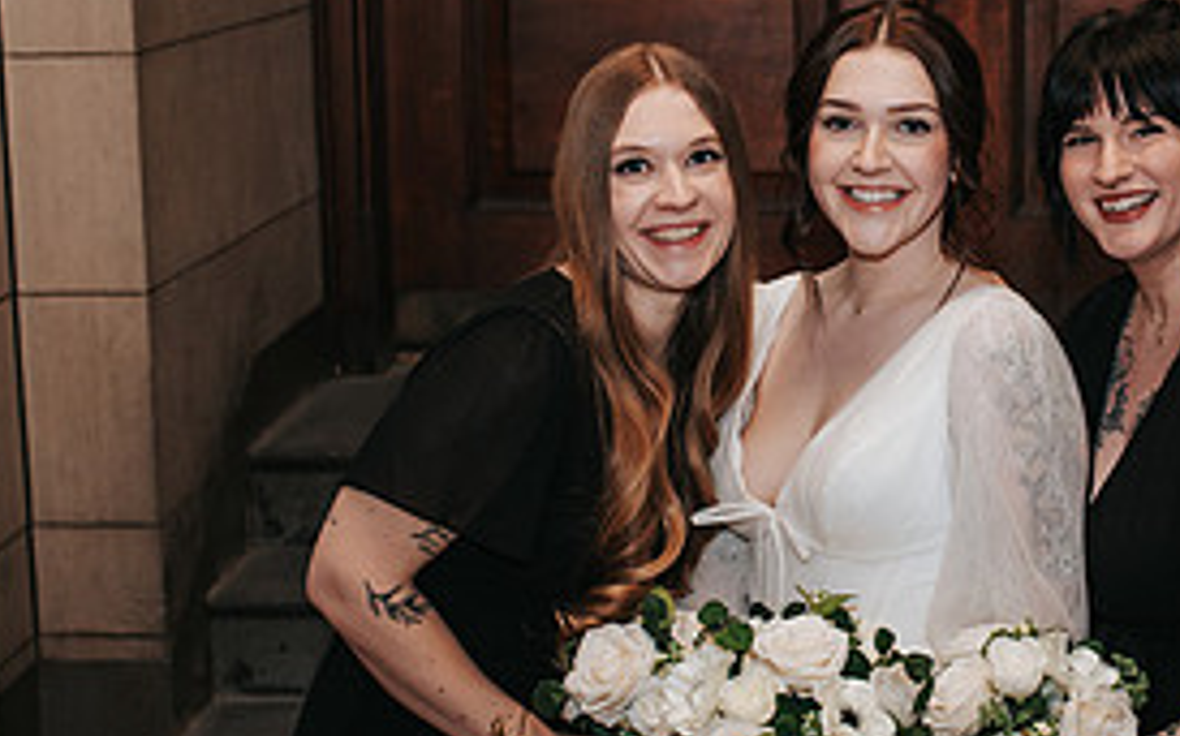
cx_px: 889
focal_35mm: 88
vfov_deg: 14.8
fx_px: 2829
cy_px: 404
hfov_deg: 23.3
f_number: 3.2
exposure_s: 1/200
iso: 800
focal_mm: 35
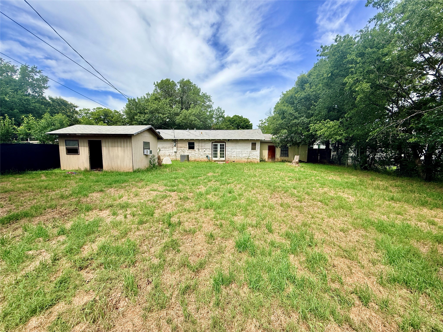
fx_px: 179
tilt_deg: -6.9
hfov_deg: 102.1
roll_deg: -0.4
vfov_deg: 85.7
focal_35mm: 14
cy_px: 166
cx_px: 222
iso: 50
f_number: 2.2
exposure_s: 1/1145
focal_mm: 2.22
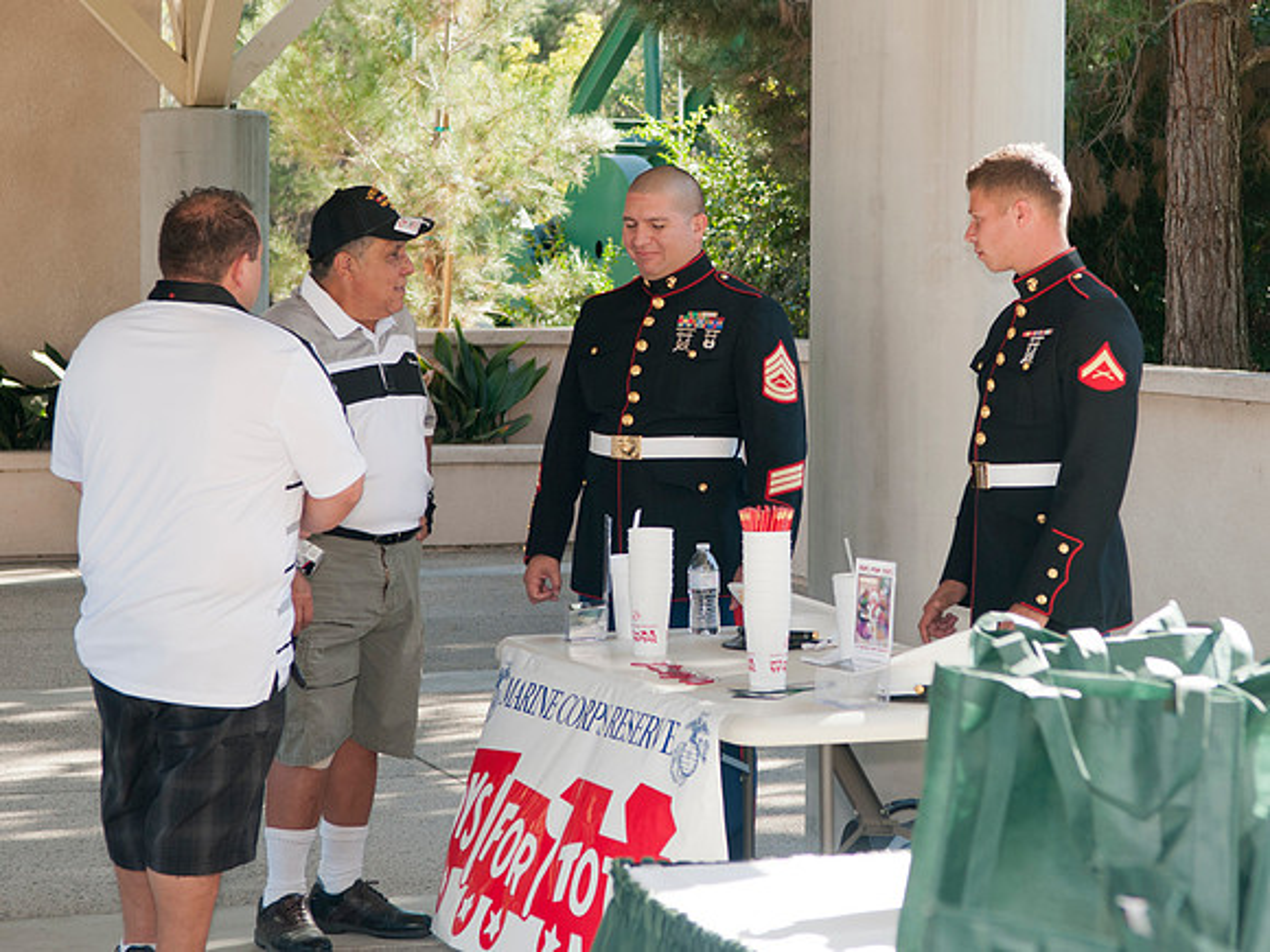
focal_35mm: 97
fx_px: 3574
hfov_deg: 20.1
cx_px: 781
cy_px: 434
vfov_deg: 15.2
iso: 200
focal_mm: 55
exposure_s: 1/80
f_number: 5
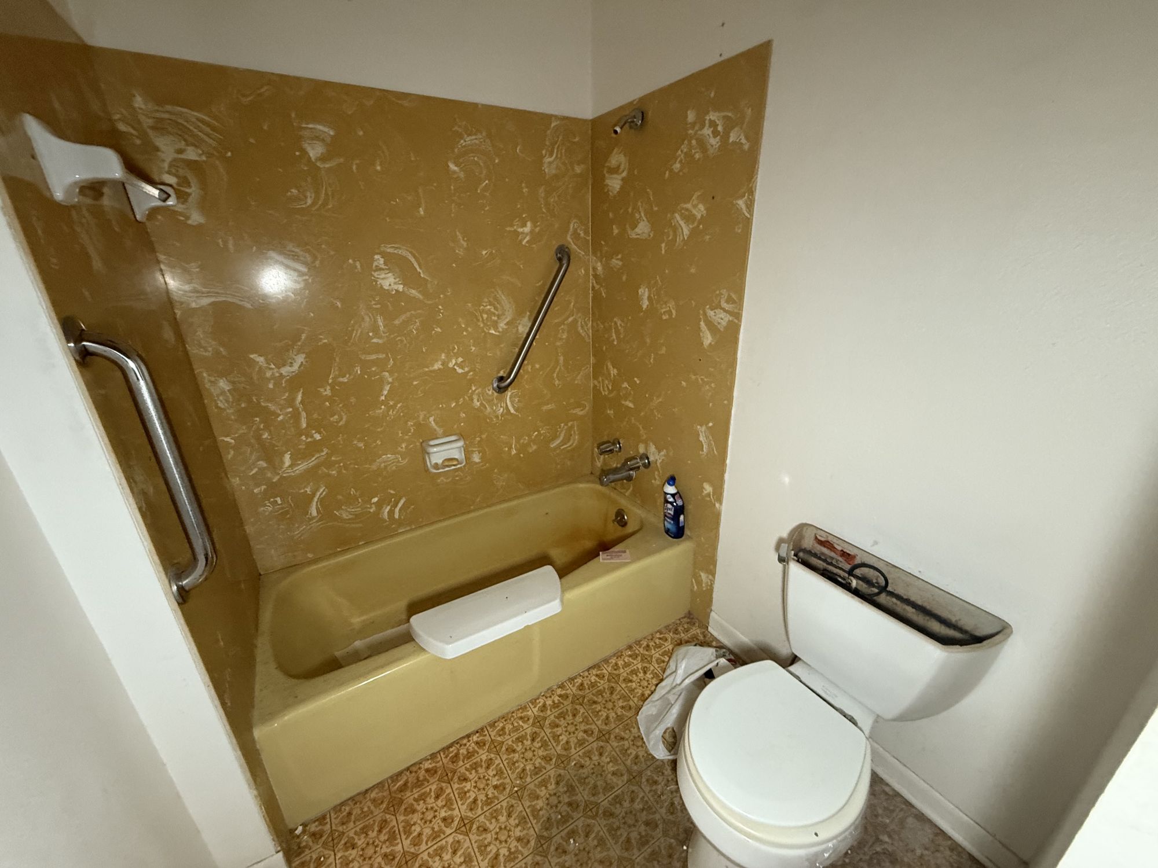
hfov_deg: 102.1
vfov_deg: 85.7
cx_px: 579
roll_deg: +0.7
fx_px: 468
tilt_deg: -20.8
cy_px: 434
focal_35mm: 14
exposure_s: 1/60
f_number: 2.2
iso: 500
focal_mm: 2.22
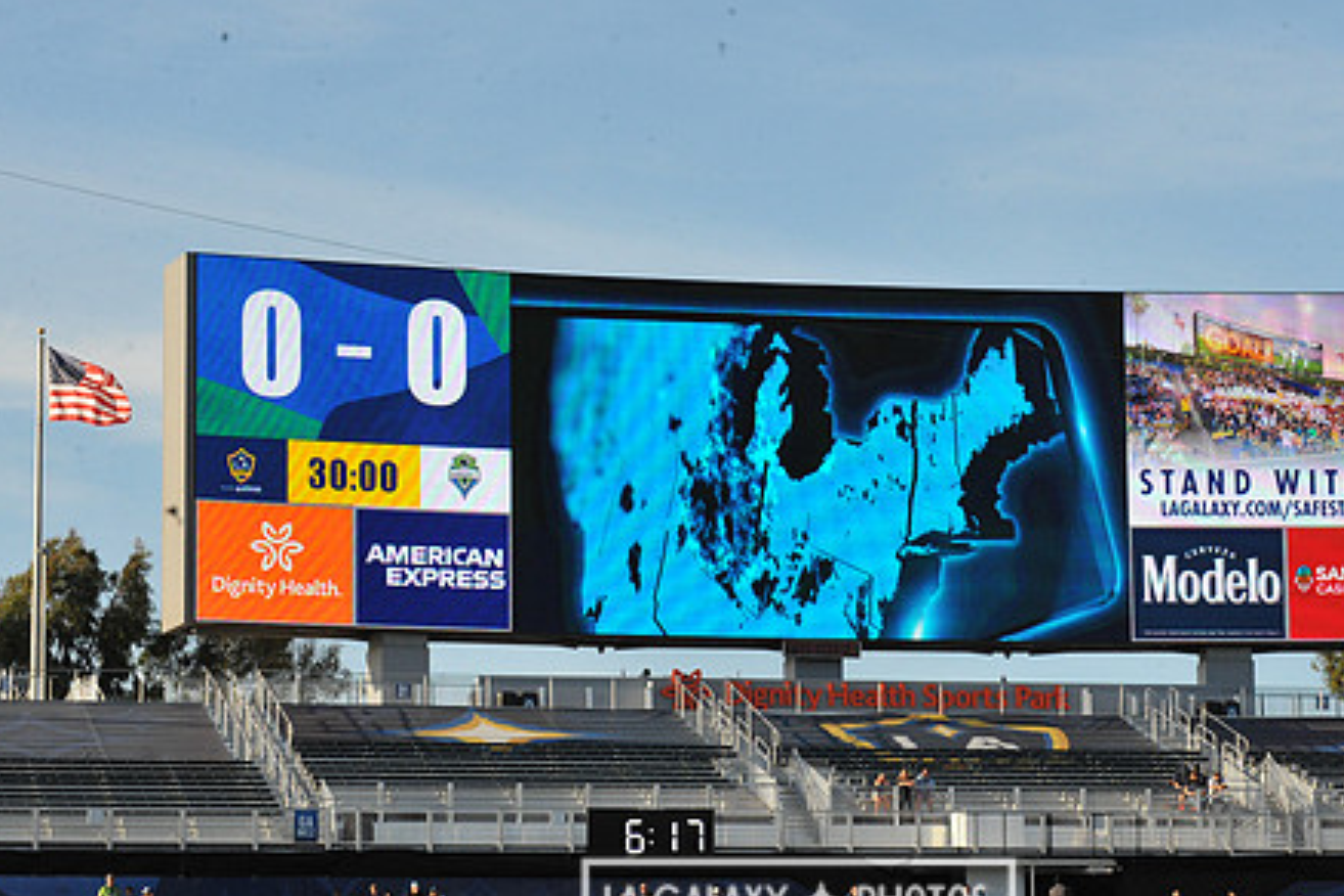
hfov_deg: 14.7
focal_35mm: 139
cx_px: 798
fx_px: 5189
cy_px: 439
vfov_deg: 9.9
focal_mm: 105
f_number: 16
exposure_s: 1/1000
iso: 1600
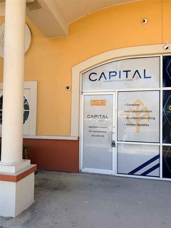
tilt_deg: +0.6
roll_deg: -1.8
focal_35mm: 24
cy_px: 114
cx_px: 86
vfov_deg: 71.6
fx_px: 158
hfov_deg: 56.8
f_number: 1.78
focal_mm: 6.76
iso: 80
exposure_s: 1/575
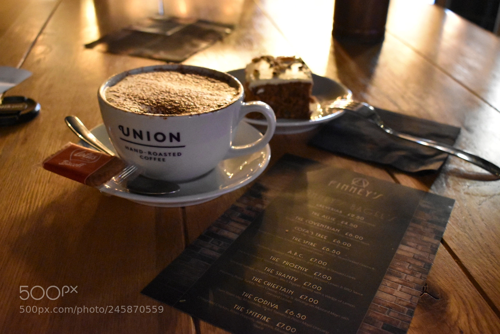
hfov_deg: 49.5
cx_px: 250
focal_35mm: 39
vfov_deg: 34.2
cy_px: 167
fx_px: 542
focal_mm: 26
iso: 9000
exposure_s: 1/40
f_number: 5.6
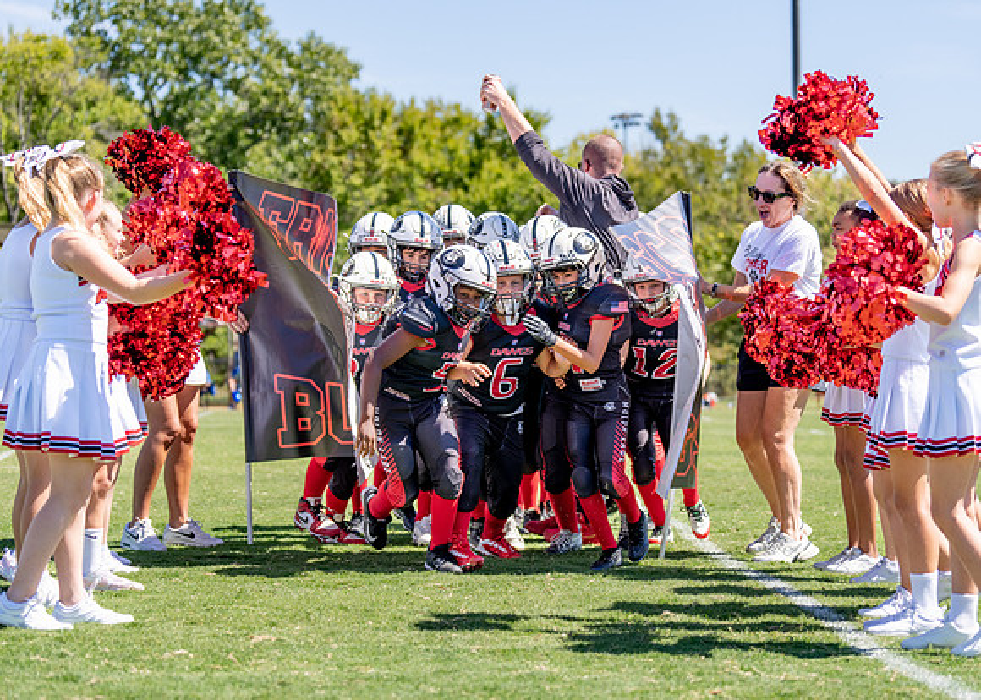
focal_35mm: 90
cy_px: 365
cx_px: 469
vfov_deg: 15.9
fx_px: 2501
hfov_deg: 22.2
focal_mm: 70
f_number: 2.8
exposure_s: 1/1250
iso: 100
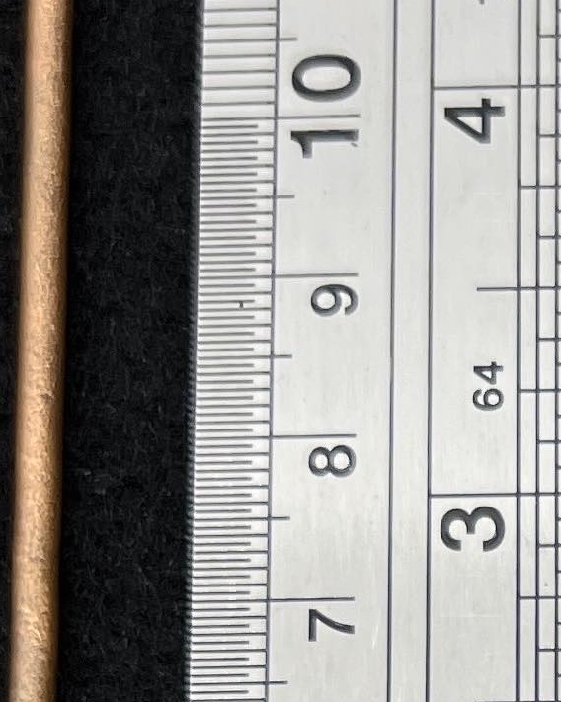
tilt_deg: -81.6
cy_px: 846
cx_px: 1082
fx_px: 2991
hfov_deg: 10.0
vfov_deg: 13.0
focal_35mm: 144
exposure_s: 1/100
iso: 40
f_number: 1.5
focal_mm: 5.7
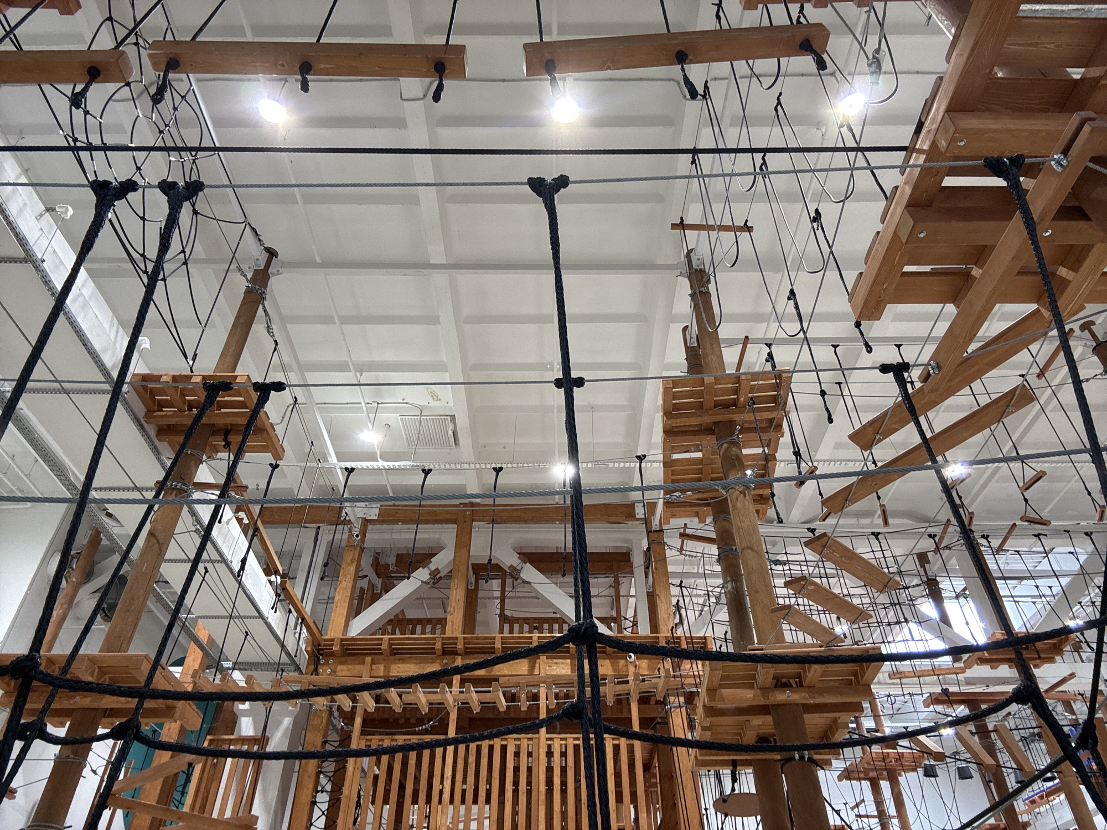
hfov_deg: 73.9
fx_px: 736
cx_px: 554
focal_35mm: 23
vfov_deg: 58.9
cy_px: 415
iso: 80
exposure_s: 1/50
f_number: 1.9
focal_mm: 2.69
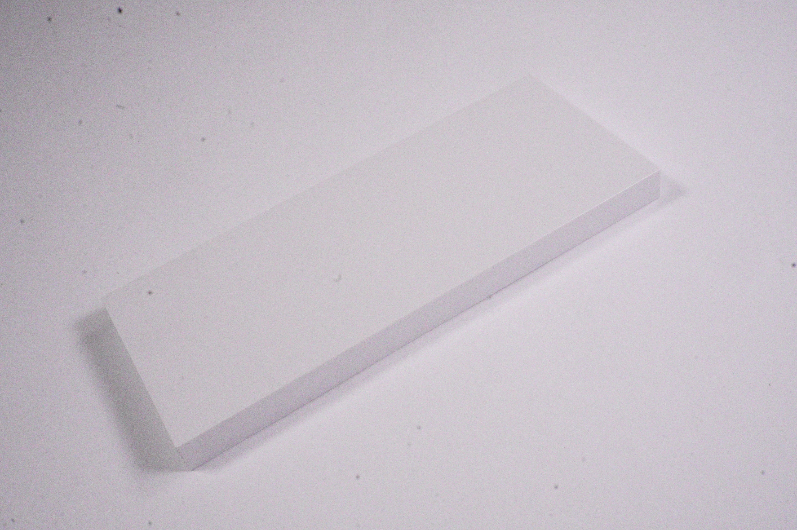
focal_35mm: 40
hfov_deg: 48.0
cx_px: 398
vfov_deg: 33.0
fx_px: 896
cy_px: 265
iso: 12800
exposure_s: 1/640
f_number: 29
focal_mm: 27
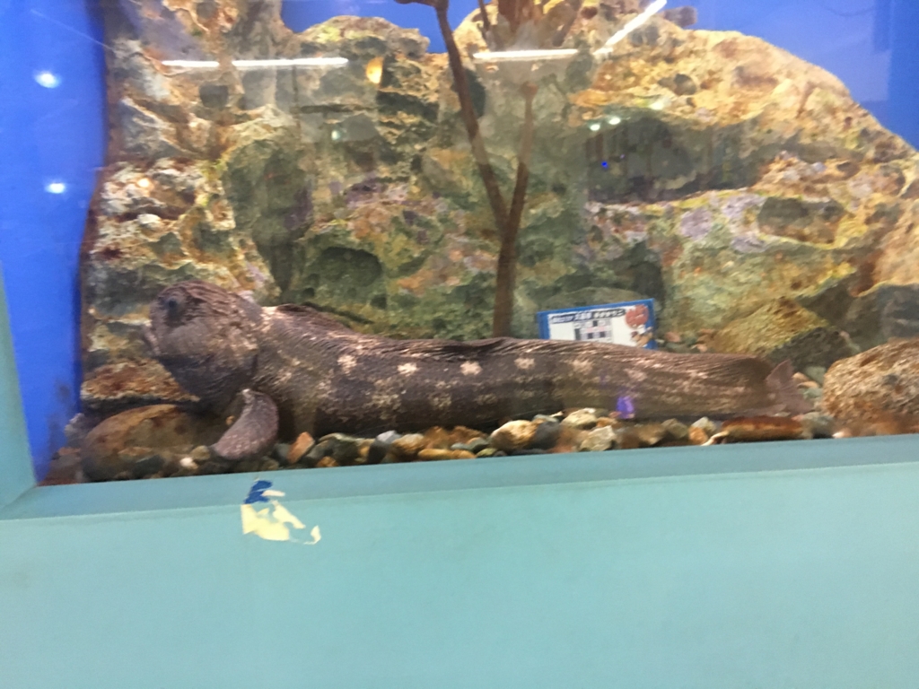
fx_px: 770
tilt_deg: -11.2
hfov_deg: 61.7
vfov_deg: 48.2
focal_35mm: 29
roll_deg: +1.6
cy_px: 344
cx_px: 460
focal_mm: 4.15
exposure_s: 1/15
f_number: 2.2
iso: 250
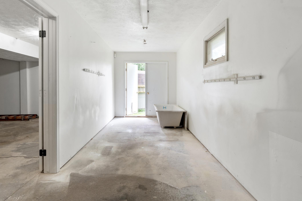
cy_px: 94
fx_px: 159
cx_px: 146
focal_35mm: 19
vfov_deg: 64.5
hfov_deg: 86.9
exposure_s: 1/4
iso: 800
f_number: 9
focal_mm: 16
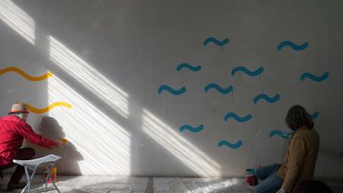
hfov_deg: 35.4
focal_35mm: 59
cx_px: 147
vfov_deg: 20.4
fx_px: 537
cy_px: 111
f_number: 4
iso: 200
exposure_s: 1/160
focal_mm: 47
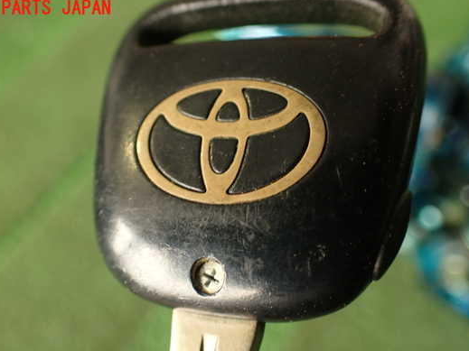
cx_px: 218
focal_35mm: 37
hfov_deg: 50.1
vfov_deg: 38.6
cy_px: 200
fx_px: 501
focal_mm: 5.79
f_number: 2.4
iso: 200
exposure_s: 1/50
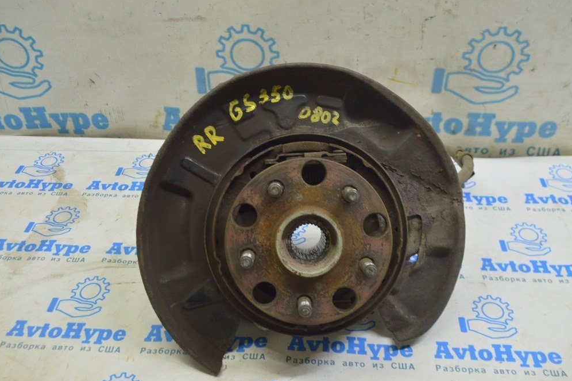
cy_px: 193
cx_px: 281
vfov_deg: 35.9
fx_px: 588
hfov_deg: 51.9
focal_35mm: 37
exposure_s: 1/20
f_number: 5.6
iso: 400
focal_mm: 24
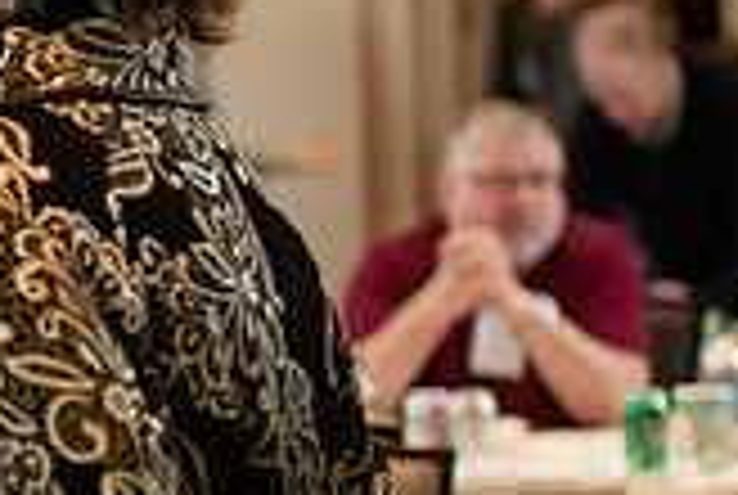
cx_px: -518
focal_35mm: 247
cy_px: 196
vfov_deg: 5.6
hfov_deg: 8.1
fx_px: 5073
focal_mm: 70
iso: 800
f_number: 2.8
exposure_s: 1/160
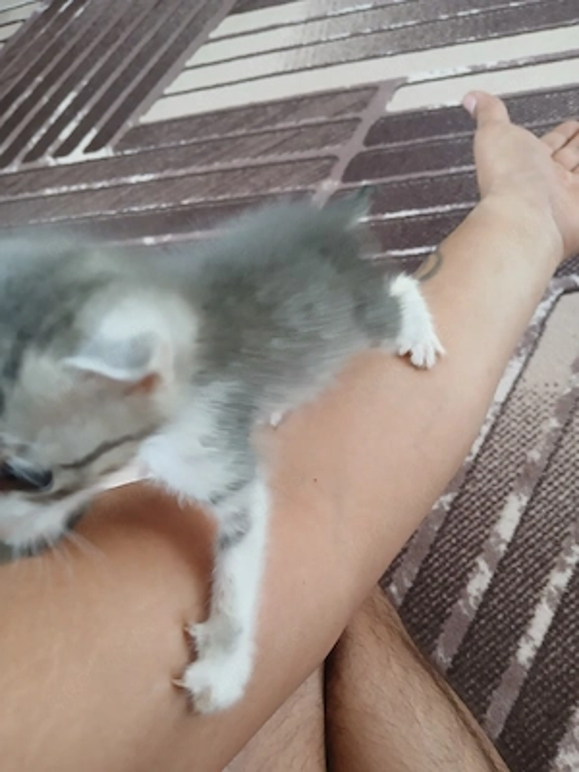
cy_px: 386
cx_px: 290
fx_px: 580
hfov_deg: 53.1
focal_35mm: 26
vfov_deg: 67.3
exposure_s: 1/33.3
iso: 200
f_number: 1.8
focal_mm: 3.98
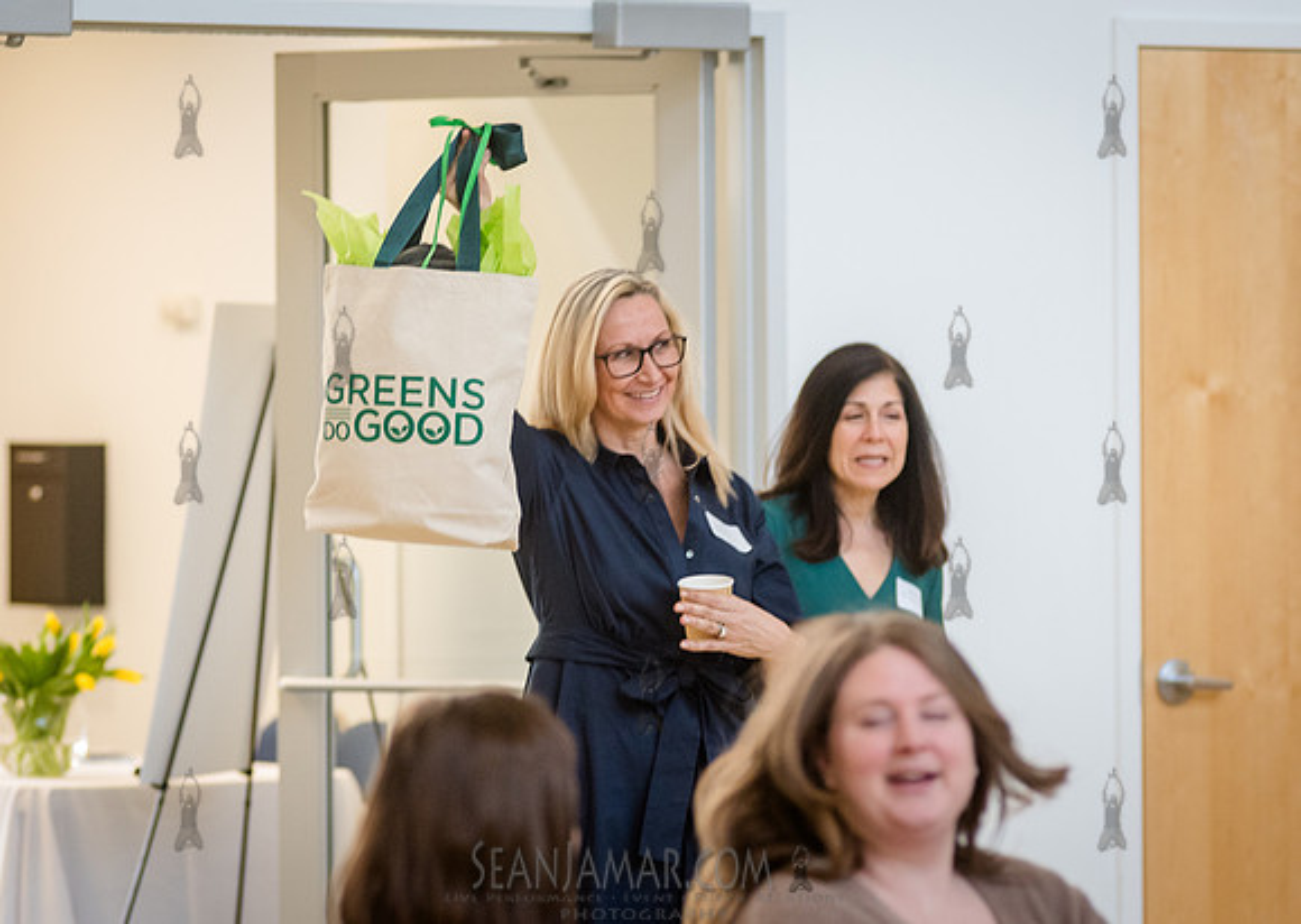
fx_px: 7493
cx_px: 563
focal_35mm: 203
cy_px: 453
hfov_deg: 9.9
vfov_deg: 7.1
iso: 2500
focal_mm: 135
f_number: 3.5
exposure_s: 1/200
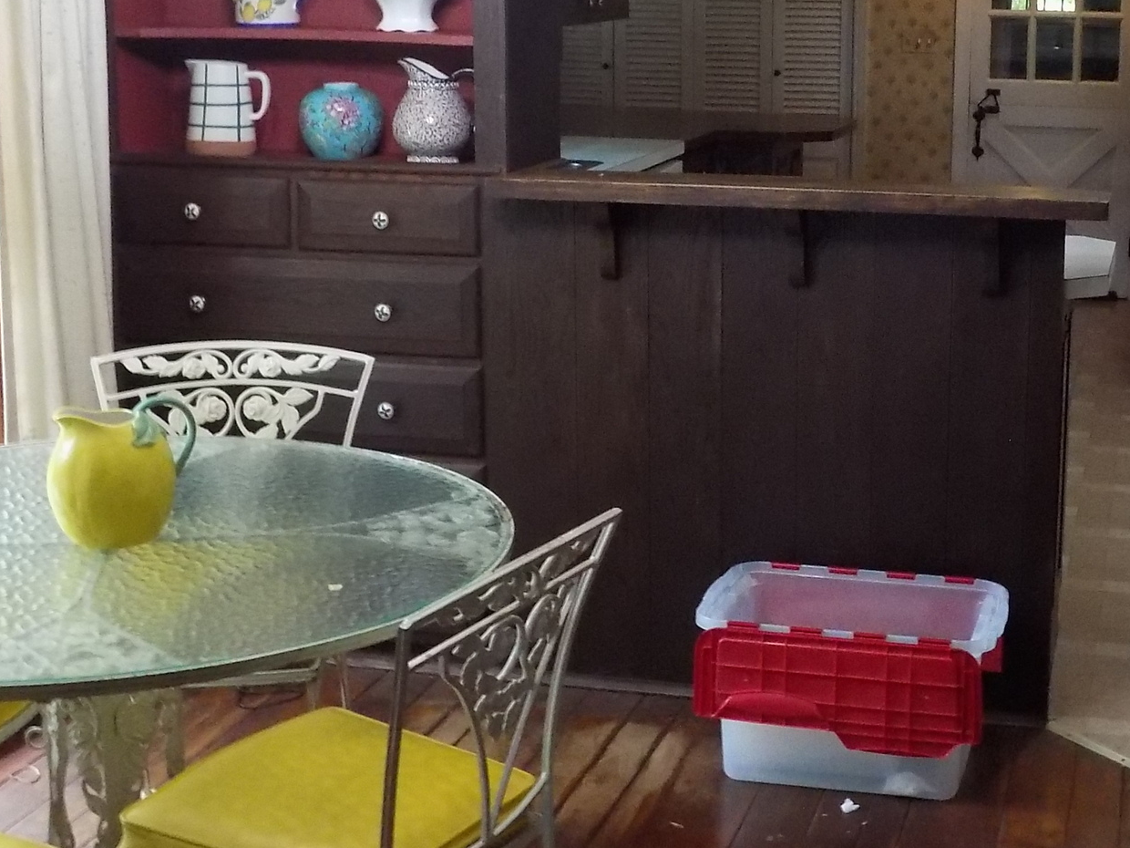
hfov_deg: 33.1
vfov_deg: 25.6
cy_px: 326
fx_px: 1861
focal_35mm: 57
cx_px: 842
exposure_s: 1/20
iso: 400
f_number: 3.1
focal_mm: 4
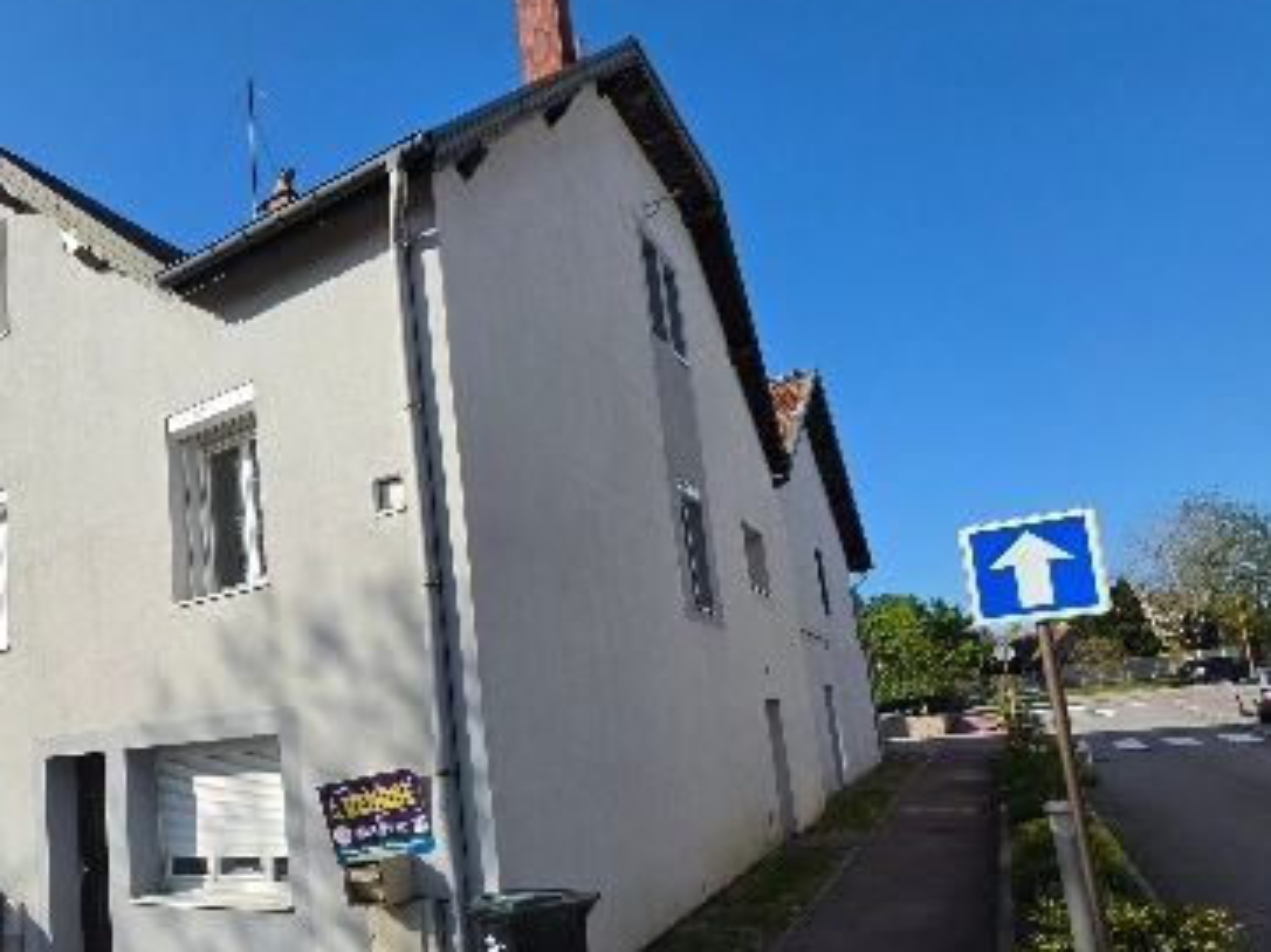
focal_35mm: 23
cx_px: 281
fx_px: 844
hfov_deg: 68.0
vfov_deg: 57.3
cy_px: 650
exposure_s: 1/1597
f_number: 1.9
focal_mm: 2.2
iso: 32
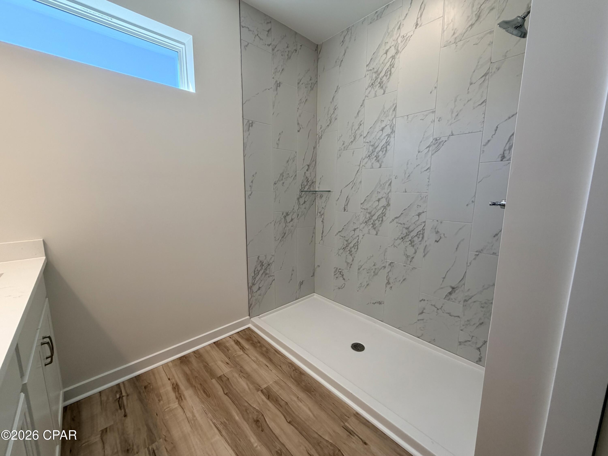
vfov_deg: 85.7
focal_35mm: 14
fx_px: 246
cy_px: 228
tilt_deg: -8.6
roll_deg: +0.5
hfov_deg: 102.1
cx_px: 304
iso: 80
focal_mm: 2.22
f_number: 2.2
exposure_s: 1/121
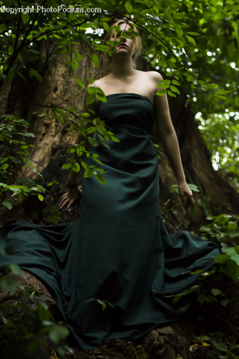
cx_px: 120
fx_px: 523
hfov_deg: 25.7
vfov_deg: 37.9
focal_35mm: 52
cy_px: 180
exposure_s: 1/50
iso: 400
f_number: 1.8
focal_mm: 35
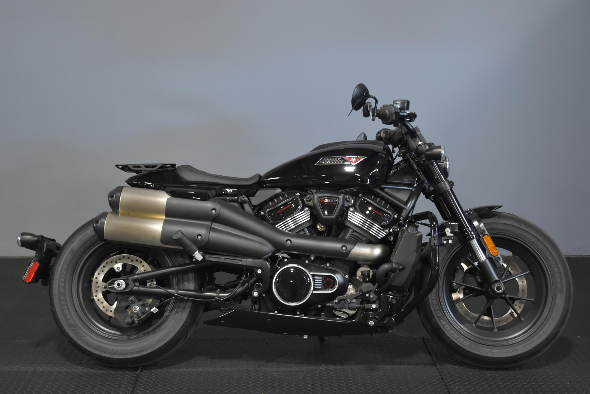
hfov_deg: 41.1
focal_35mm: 48
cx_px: 295
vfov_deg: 28.1
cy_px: 197
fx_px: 787
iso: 1600
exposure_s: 1/30
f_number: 4.8
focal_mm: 32
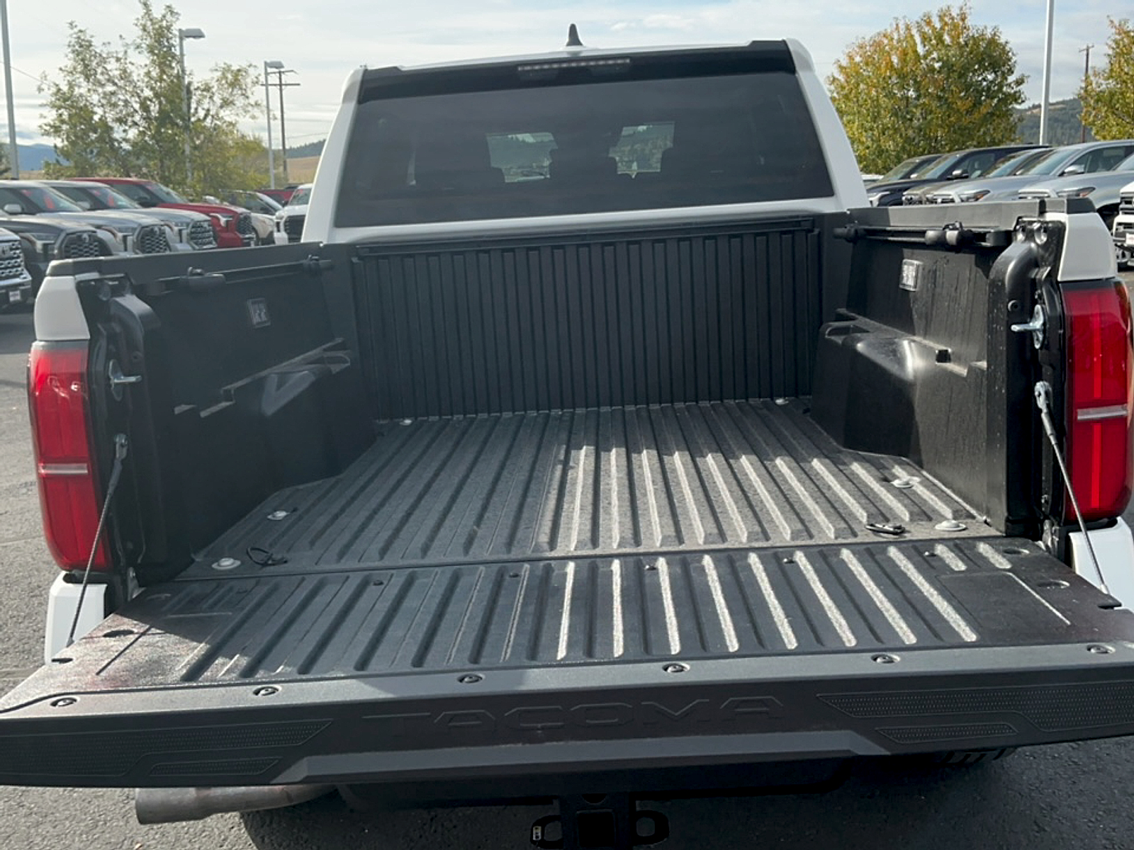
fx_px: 983
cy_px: 425
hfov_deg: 60.0
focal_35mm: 30
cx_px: 567
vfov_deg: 46.8
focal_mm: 3
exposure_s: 1/883
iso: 32
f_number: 1.8
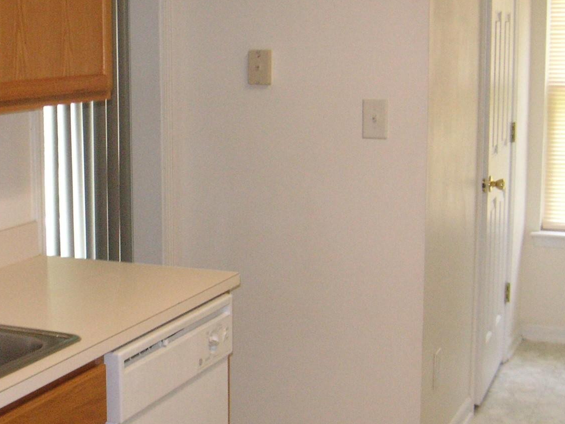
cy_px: 218
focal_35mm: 67
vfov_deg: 21.9
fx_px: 1093
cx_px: 137
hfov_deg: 28.5
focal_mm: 6.1
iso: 160
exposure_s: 1/45
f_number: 2.8
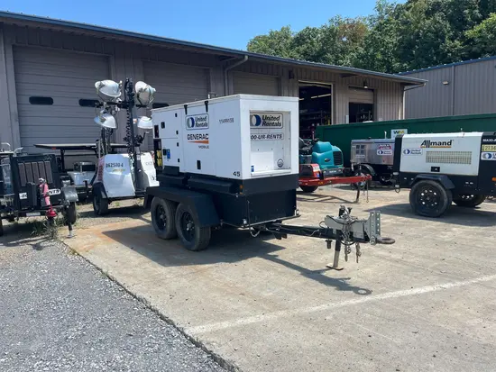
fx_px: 373
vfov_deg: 53.1
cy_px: 186
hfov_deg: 67.3
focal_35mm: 26
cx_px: 248
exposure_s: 1/2137
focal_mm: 5.1
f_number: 1.6
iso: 50
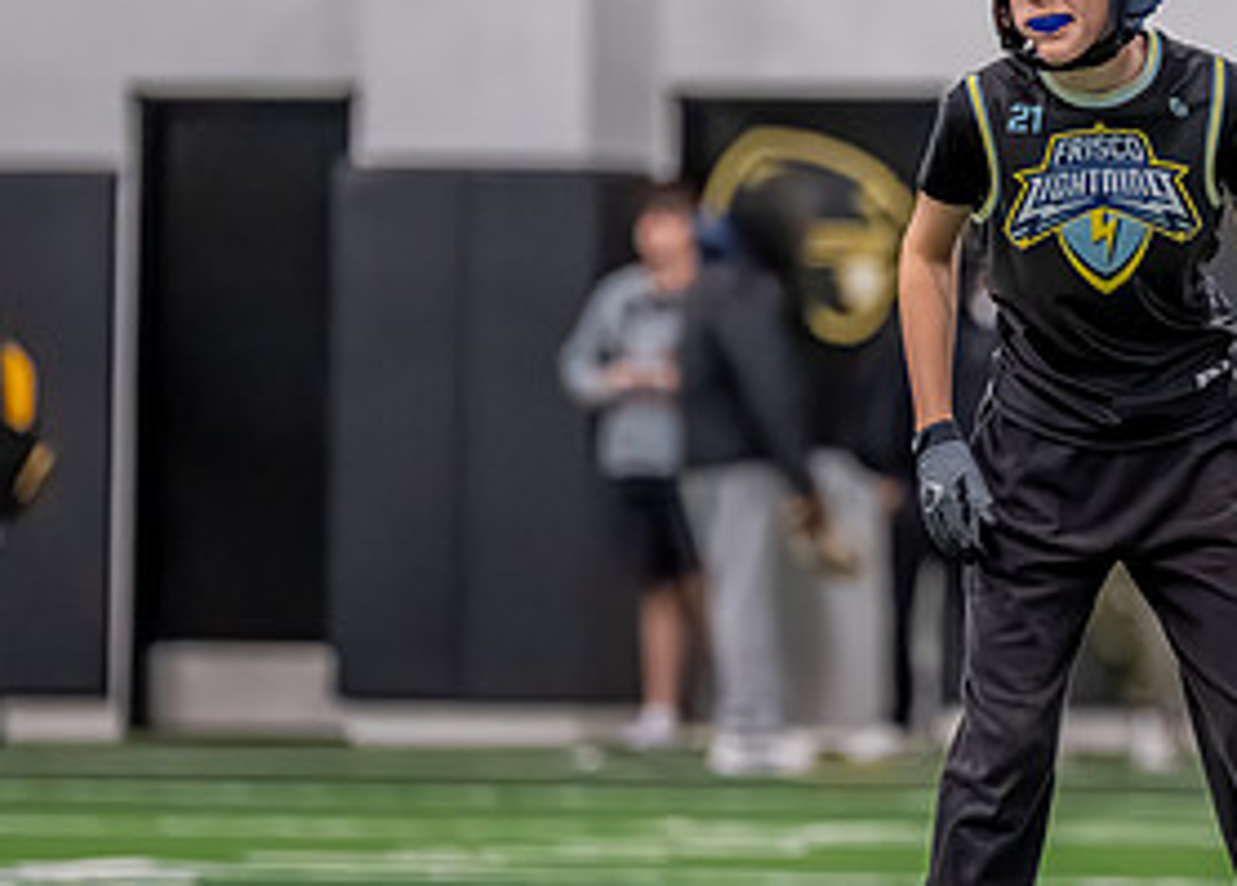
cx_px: 1156
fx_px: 15610
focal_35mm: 444
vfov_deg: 3.2
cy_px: 331
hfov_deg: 4.5
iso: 6400
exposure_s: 1/1000
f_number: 2.8
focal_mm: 170
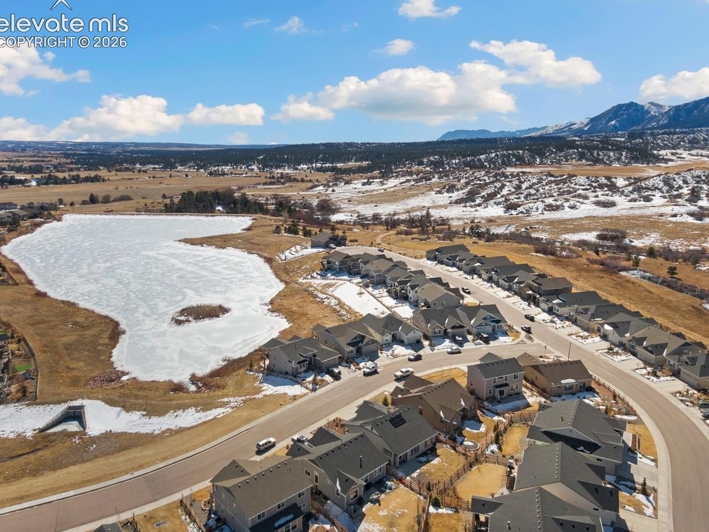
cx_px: 357
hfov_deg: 69.4
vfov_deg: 54.9
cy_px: 260
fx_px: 512
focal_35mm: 25
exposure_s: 1/80
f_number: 2.8
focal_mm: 4.39
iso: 100
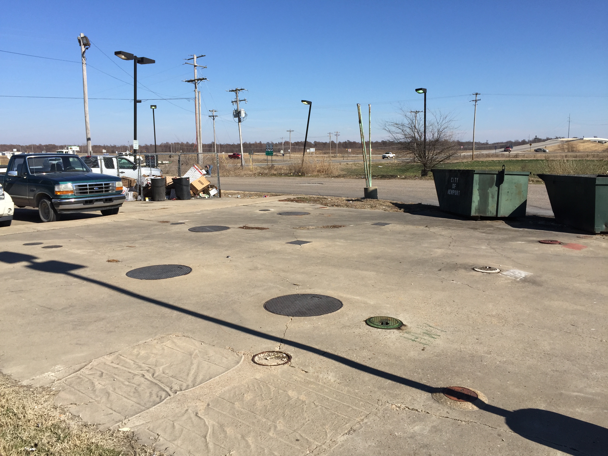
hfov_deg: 61.7
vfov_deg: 48.2
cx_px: 304
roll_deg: +0.7
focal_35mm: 29
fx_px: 509
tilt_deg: -8.6
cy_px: 228
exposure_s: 1/2475
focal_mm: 4.15
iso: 32
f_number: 2.2
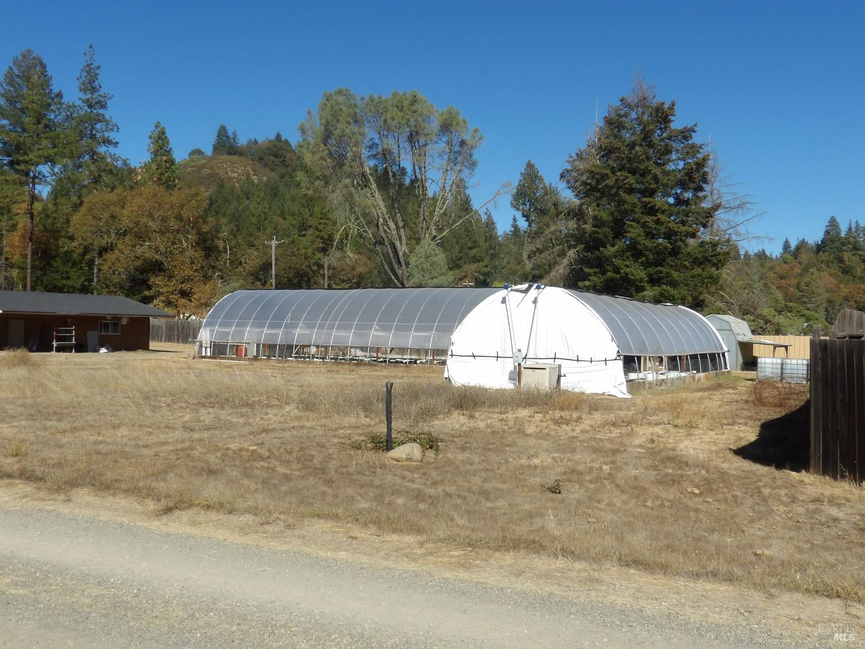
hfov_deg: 55.4
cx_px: 432
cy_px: 324
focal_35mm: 33
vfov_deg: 42.9
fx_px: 825
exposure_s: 1/272
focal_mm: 5.9
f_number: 7.1
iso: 100
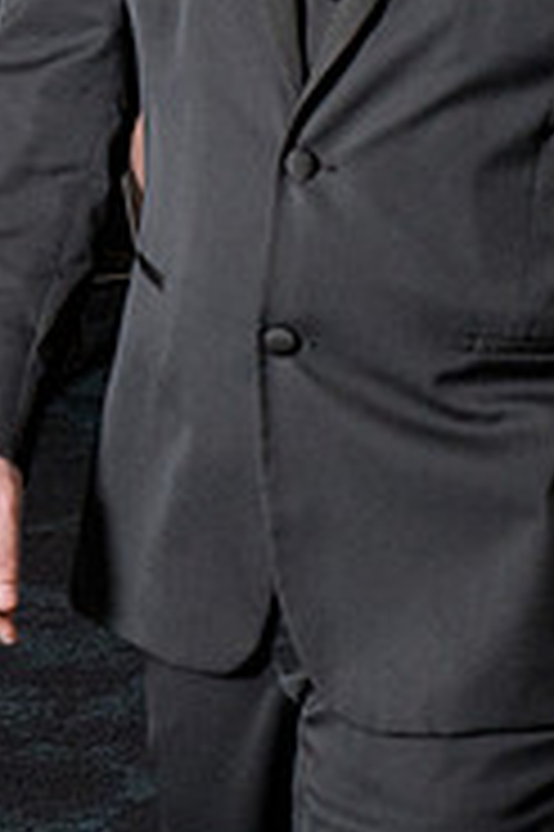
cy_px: -148
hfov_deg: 10.6
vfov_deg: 15.4
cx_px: 312
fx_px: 2983
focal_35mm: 129
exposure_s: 1/200
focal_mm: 35
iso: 2000
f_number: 5.6
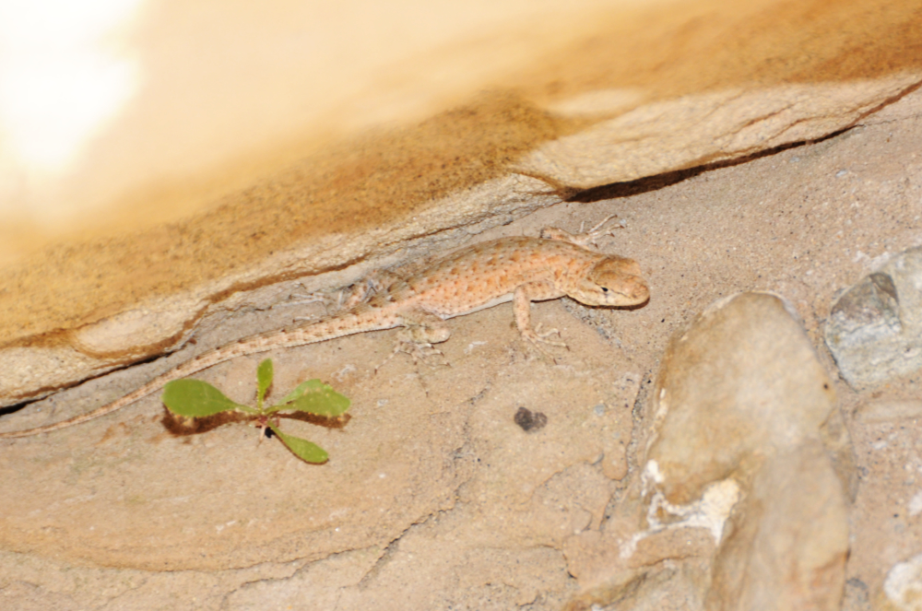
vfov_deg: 4.6
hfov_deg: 6.9
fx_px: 7670
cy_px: 306
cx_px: 461
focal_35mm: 300
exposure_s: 1/250
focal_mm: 200
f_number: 5.6
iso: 250
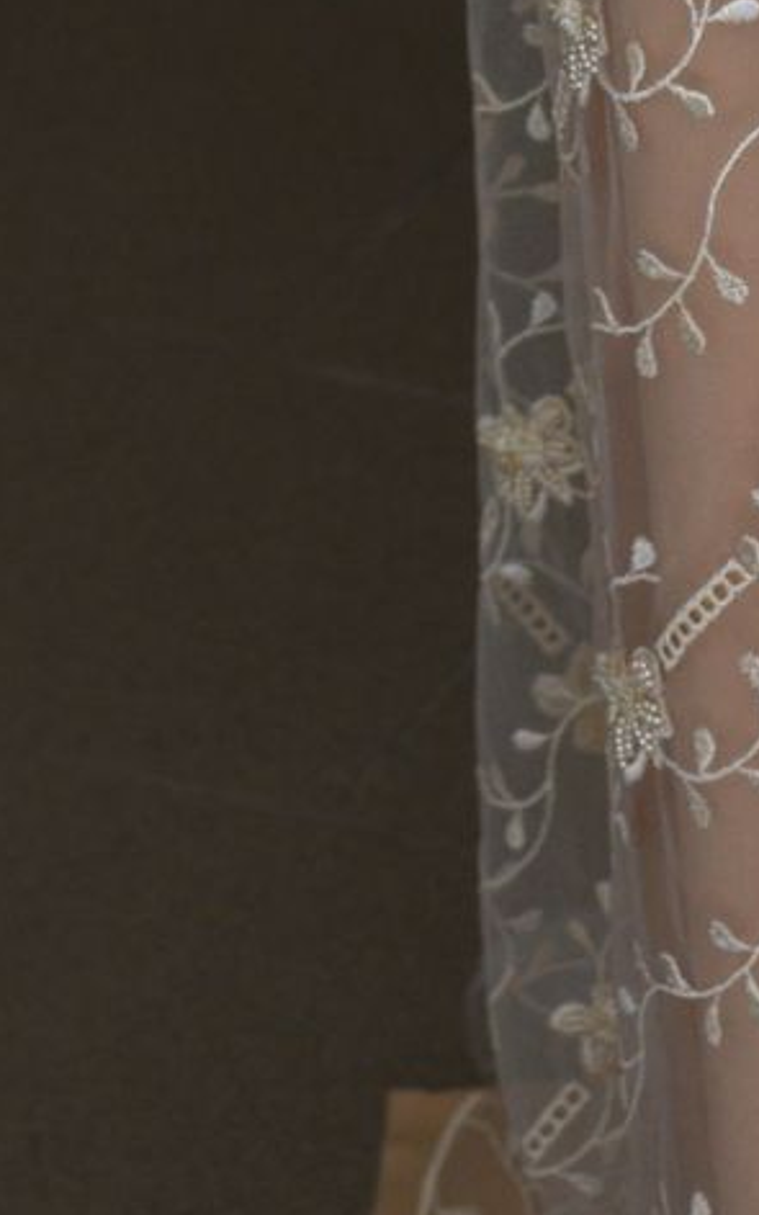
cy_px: -867
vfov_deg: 9.8
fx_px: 6750
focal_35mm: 204
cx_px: 1531
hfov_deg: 6.3
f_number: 5
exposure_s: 1/100
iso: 400
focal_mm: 35
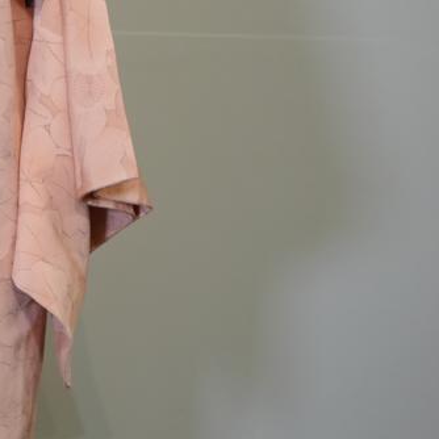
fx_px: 2927
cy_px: 74
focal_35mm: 204
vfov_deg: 8.6
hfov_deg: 8.5
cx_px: -108
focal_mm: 74
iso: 2000
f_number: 4
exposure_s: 1/500
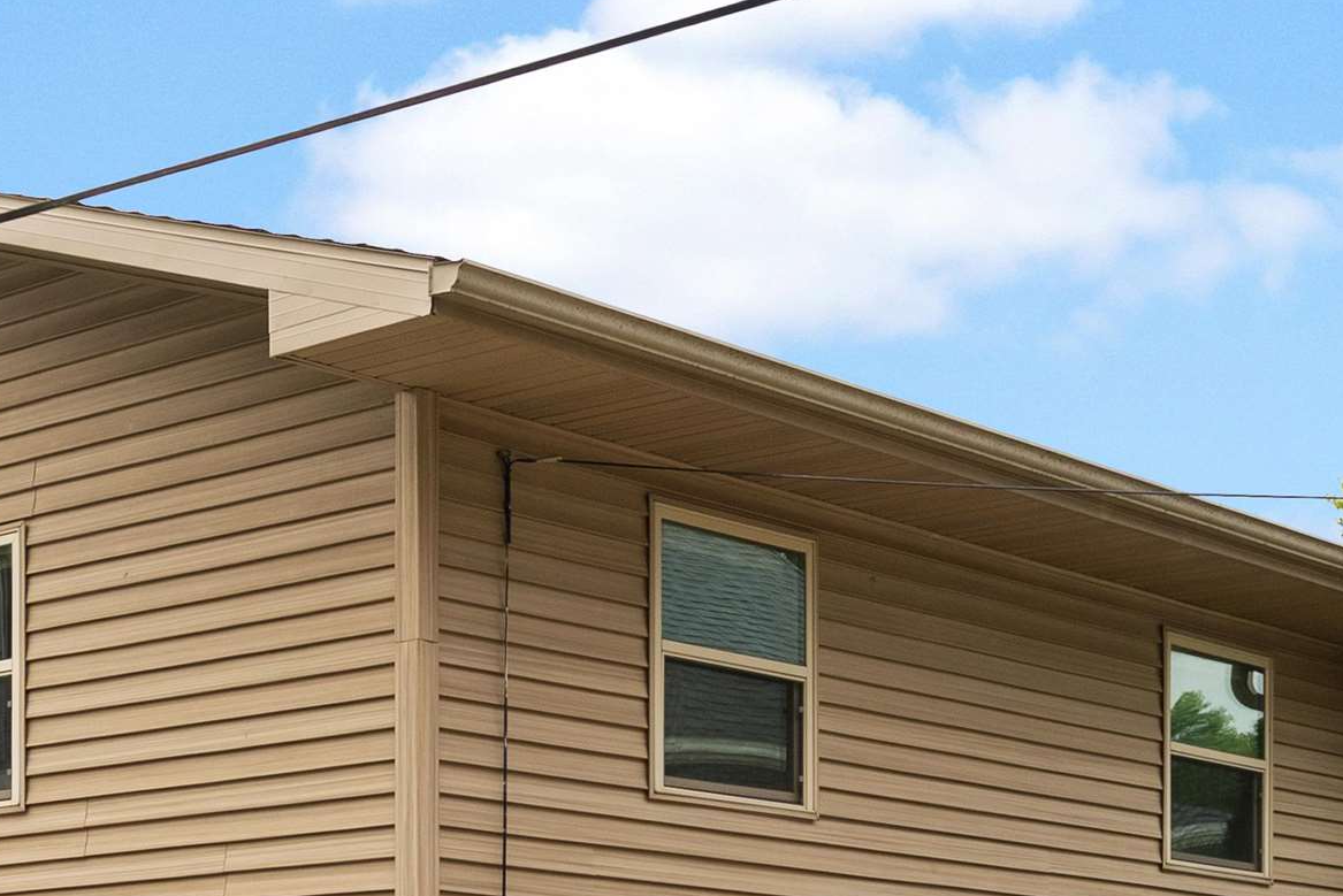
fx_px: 2948
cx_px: 242
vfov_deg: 16.7
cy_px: 1025
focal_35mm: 79
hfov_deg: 25.2
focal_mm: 30
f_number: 7.1
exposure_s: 1/200
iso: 1000
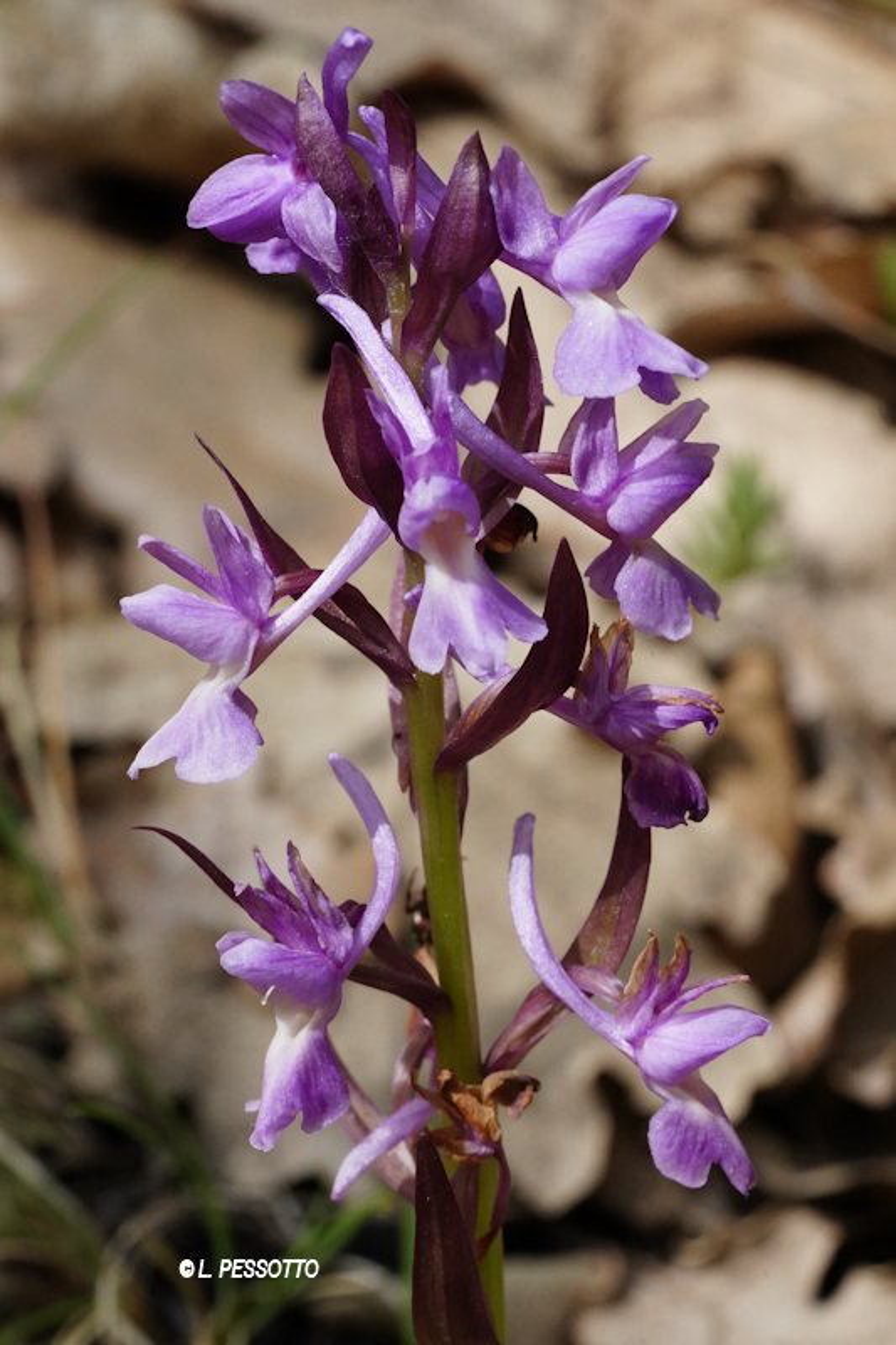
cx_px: 448
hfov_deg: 15.2
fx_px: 3361
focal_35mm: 90
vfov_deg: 22.6
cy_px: 672
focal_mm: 90
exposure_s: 1/1250
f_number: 16
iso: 5000
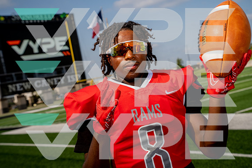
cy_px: 84
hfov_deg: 35.0
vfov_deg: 23.8
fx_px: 399
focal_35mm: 57
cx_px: 126
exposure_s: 1/250
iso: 100
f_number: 7.1
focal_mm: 57
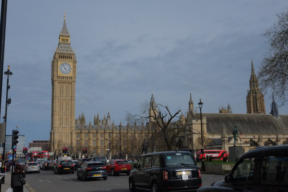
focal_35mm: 41
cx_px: 144
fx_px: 328
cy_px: 96
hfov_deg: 47.4
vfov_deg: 32.6
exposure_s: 1/2900
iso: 3200
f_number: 16
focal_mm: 27
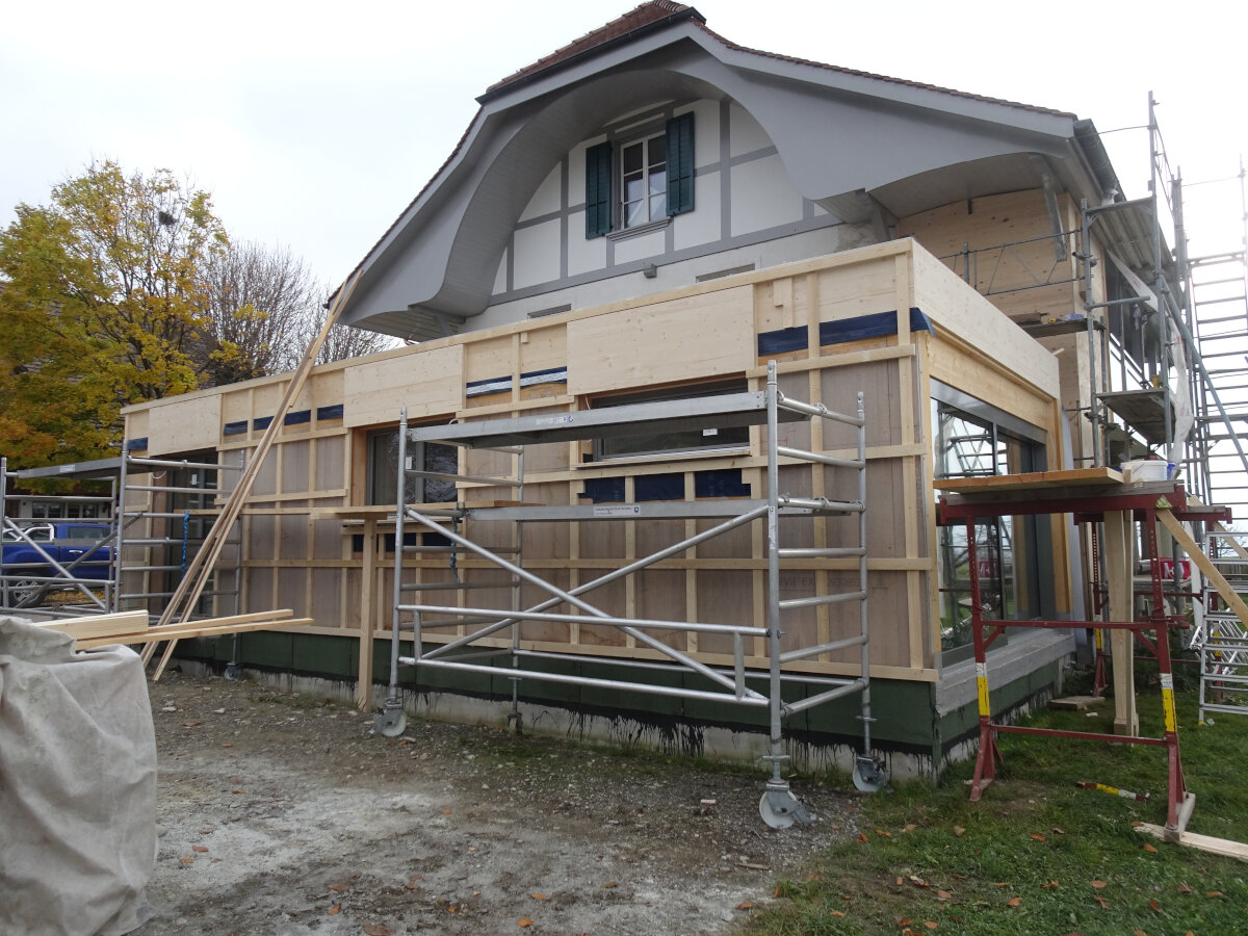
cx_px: 624
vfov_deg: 56.8
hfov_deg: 71.6
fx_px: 865
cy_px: 468
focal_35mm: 24
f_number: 3.5
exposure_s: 1/250
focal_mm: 4.1
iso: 80
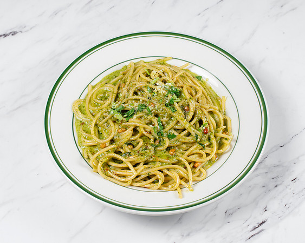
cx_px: 149
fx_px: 669
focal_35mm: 74
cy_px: 128
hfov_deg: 25.7
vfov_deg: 20.6
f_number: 9
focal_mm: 50
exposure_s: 1/200
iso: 200
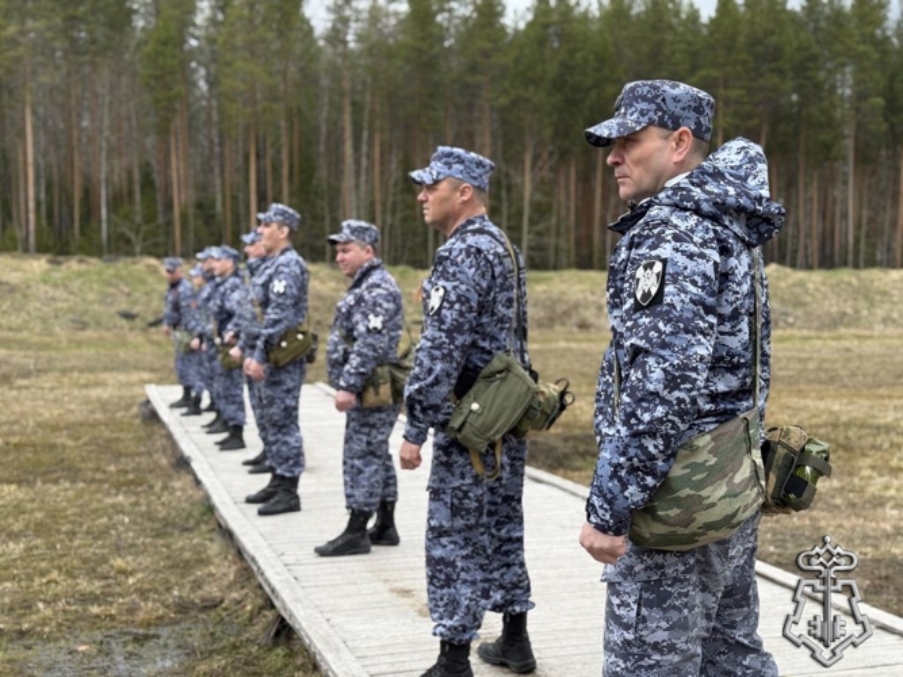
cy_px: 338
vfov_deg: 30.3
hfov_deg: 39.7
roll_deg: +0.0
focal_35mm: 48
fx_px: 1252
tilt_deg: -1.9
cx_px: 452
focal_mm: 6.76
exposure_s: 1/1575
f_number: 1.78
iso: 80
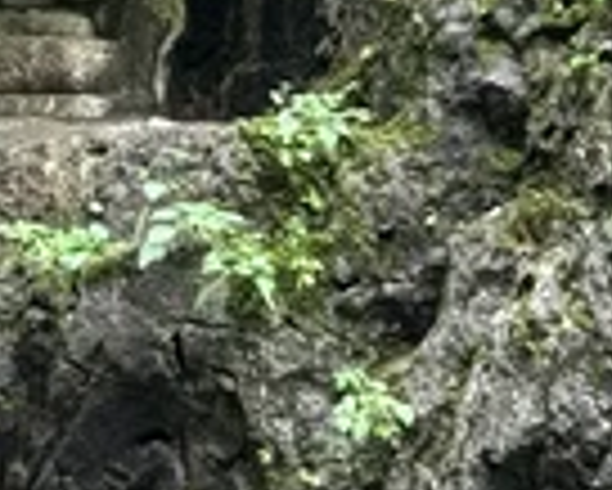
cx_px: 531
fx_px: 4785
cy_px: -1038
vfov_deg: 5.5
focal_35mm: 264
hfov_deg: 7.3
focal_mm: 6.76
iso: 80
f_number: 1.78
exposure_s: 1/179
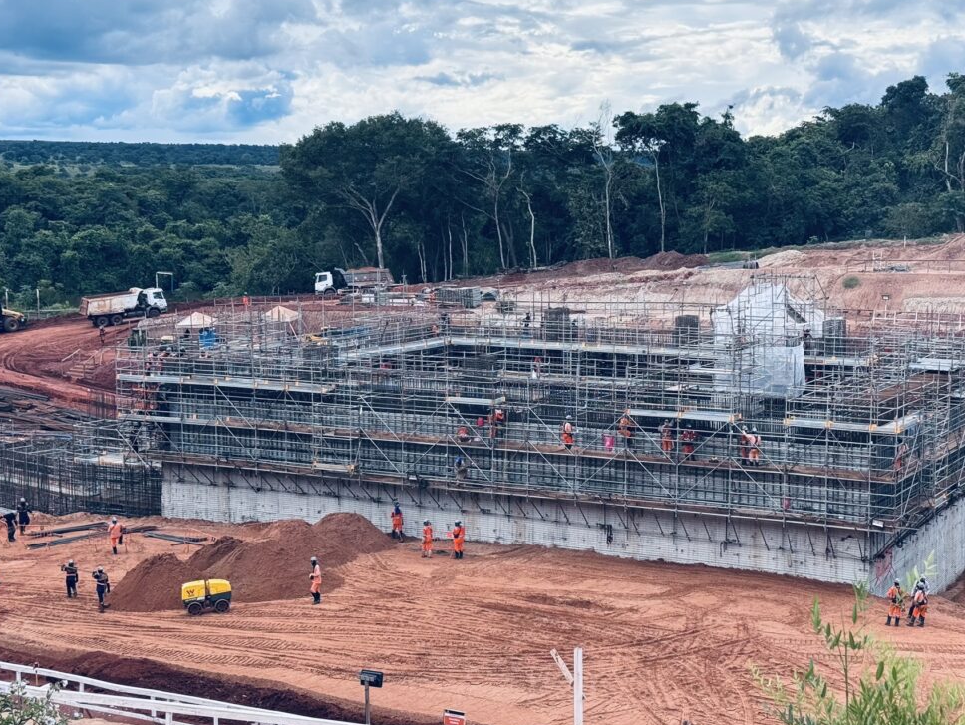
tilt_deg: -7.4
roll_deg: +0.2
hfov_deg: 33.2
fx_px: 1618
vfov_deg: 25.3
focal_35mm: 58
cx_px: 559
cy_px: 376
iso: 64
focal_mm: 6.76
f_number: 1.78
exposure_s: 1/966
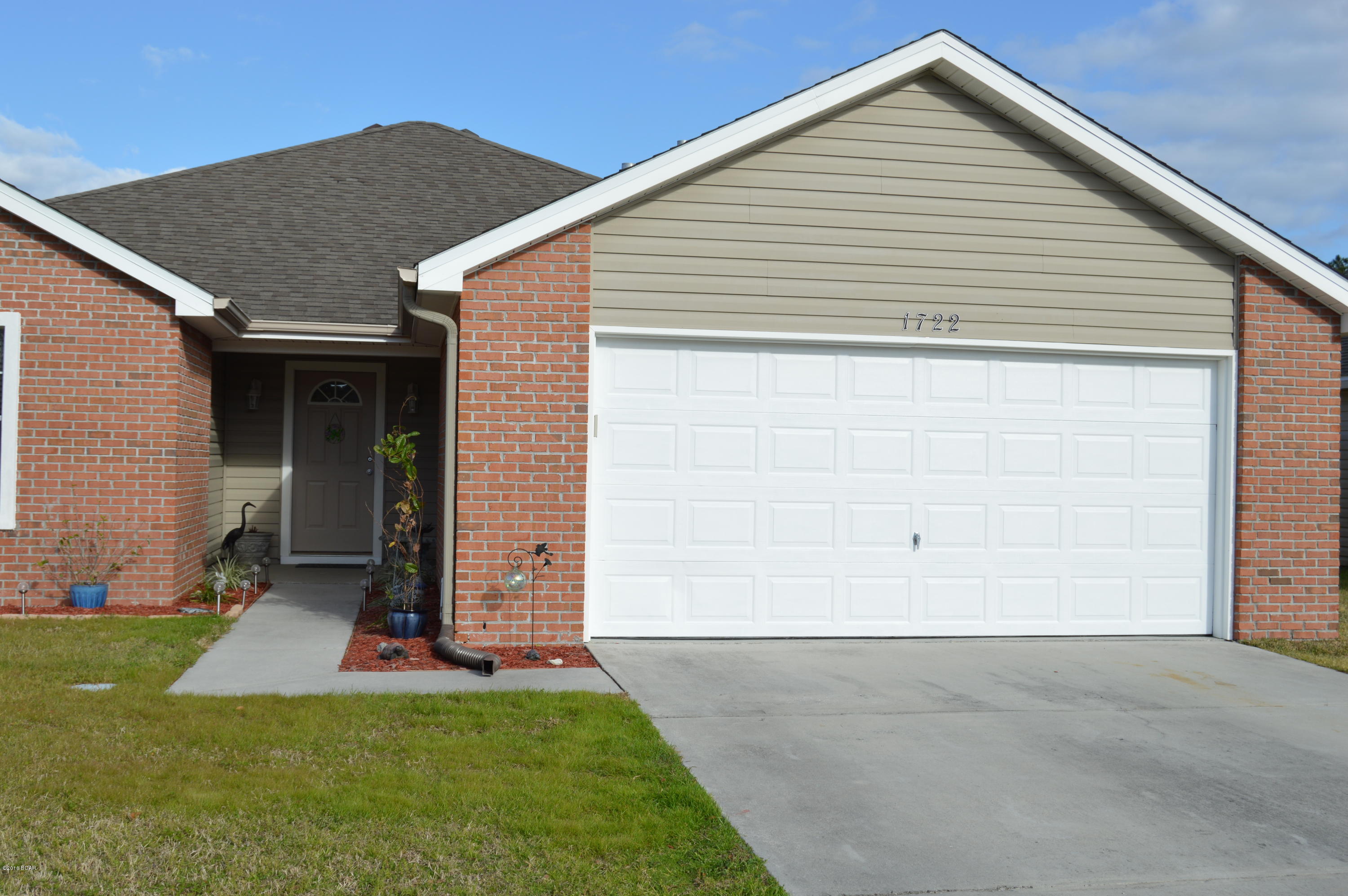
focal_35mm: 39
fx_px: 1459
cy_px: 448
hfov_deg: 49.6
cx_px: 674
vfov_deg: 34.1
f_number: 9
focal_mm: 26
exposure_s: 1/320
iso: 100
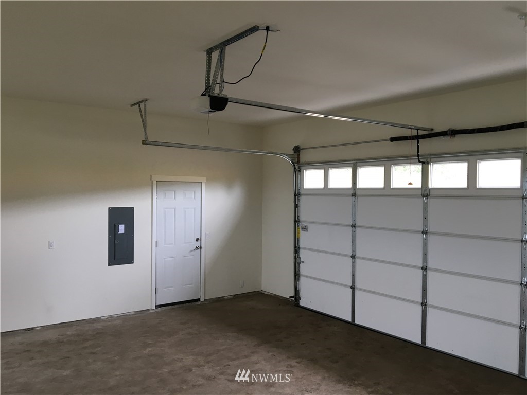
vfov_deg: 48.2
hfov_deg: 61.7
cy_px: 198
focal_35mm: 29
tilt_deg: -1.7
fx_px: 442
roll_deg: +0.0
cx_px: 264
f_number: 2.2
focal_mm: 4.15
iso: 32
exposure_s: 1/30
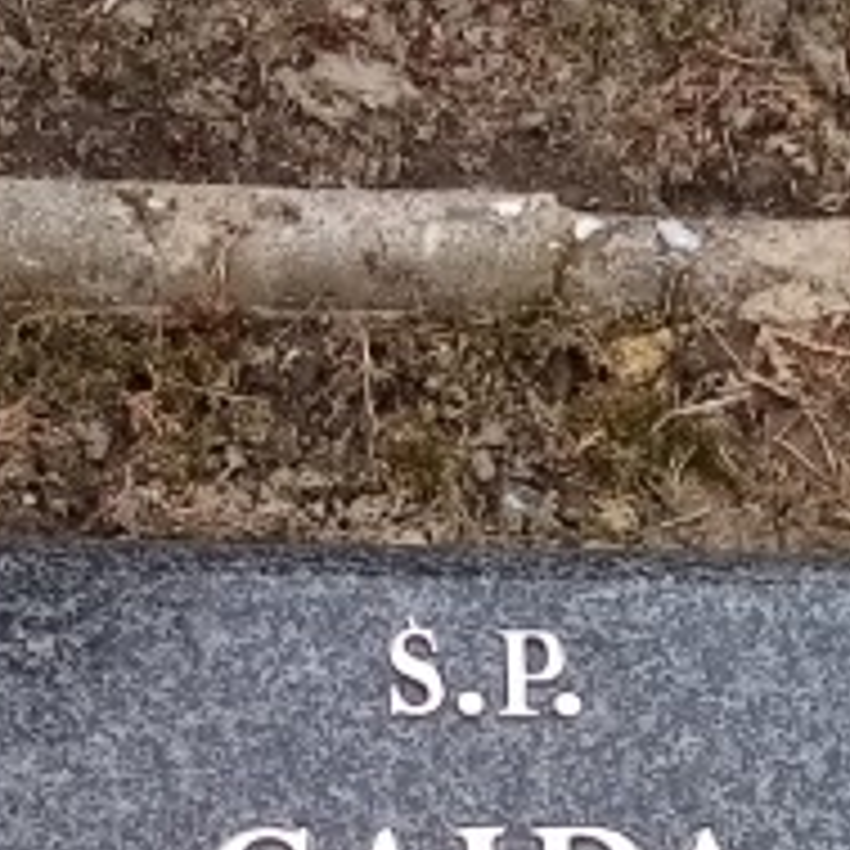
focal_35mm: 78
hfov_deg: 22.2
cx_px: 436
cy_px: 994
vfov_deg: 20.8
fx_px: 2167
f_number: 1.8
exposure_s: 1/412
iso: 106
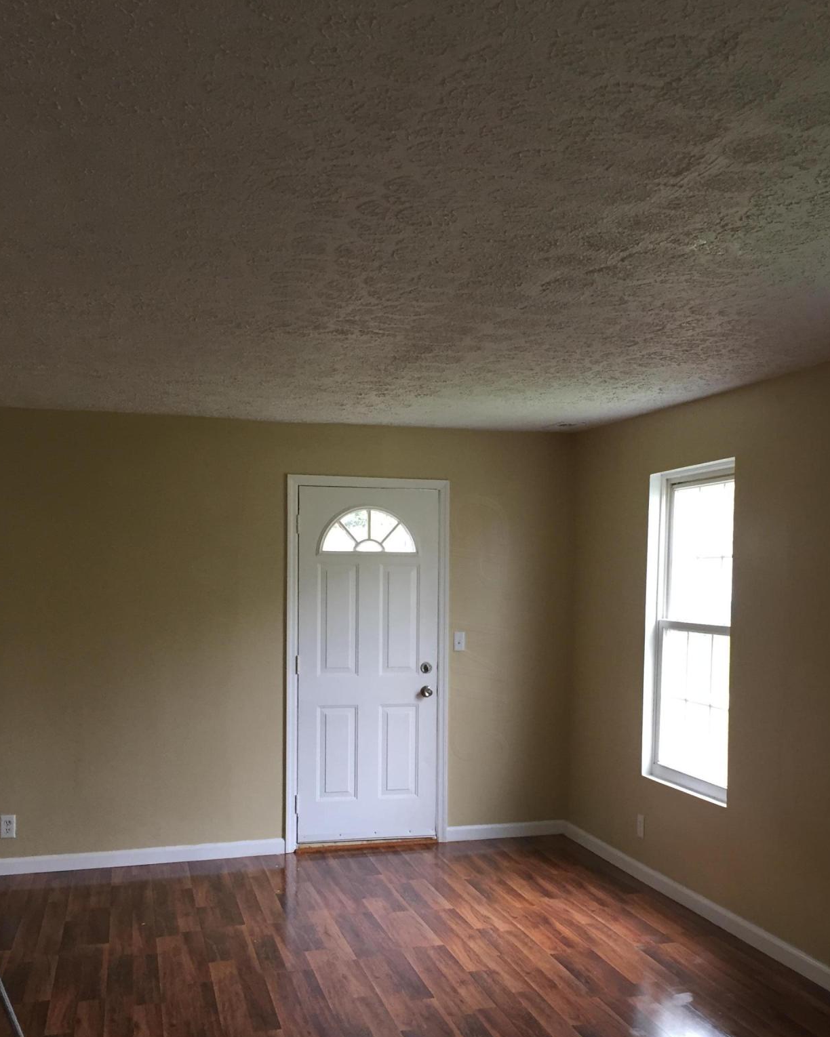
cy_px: 628
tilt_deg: -1.7
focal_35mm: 37
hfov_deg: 40.0
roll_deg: -0.2
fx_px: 1136
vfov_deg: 48.7
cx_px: 479
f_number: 2.2
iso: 50
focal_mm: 4.15
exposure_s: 1/30
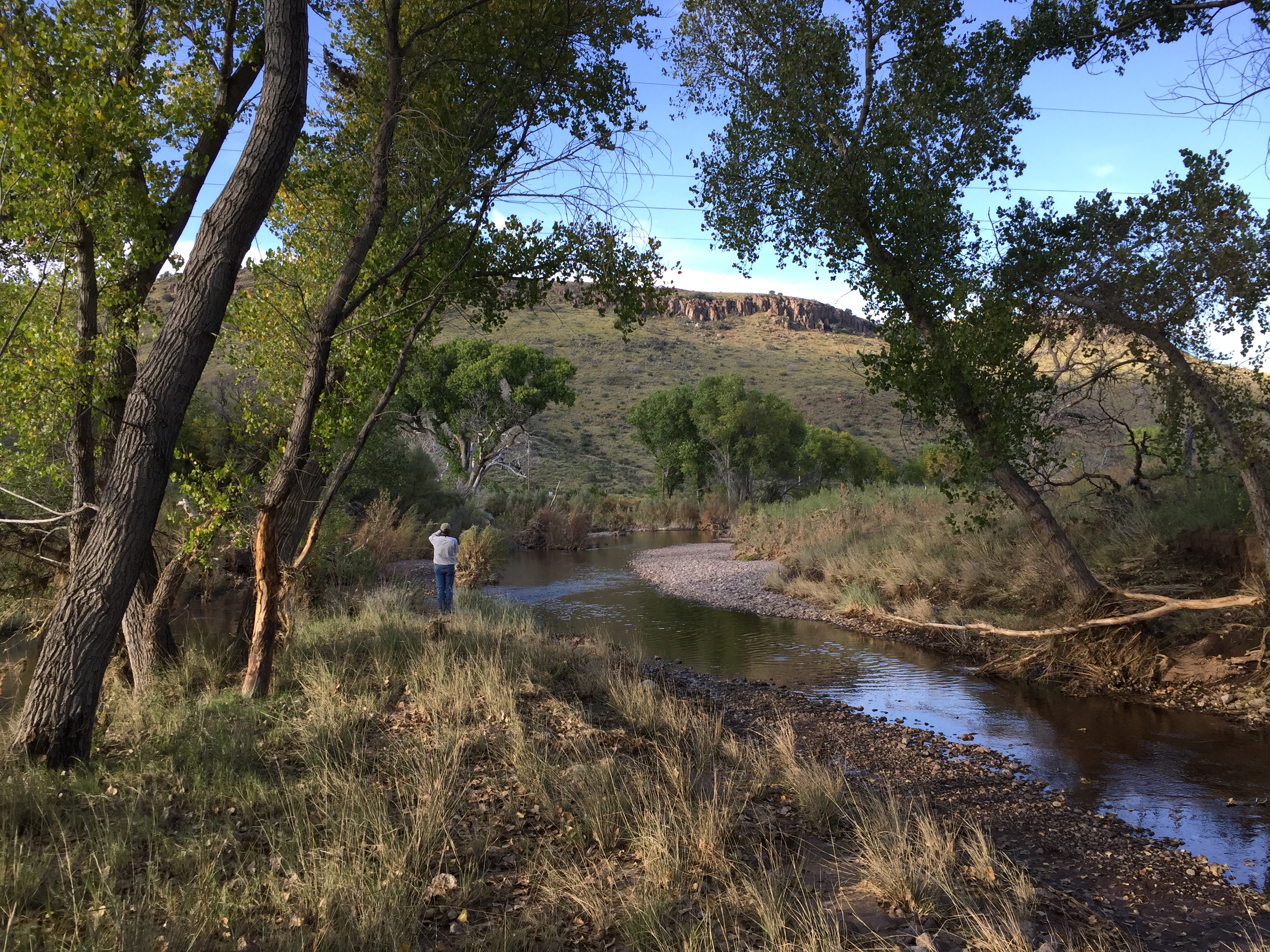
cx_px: 635
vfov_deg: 48.2
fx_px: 1064
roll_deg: -0.9
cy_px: 476
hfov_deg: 61.7
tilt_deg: +1.4
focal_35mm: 29
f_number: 2.2
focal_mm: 4.15
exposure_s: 1/388
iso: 32
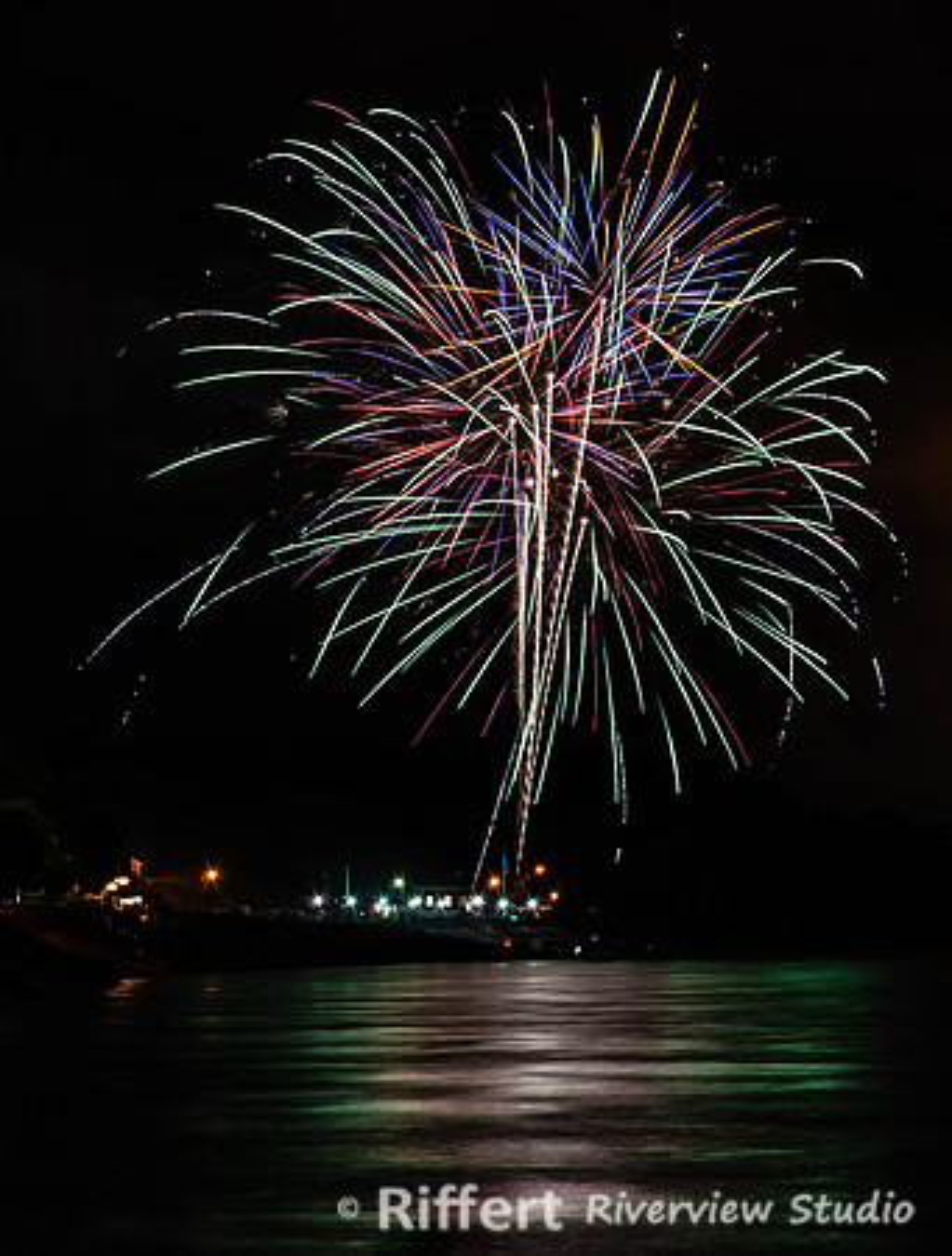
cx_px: 1062
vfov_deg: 9.6
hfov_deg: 7.2
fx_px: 7492
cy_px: 523
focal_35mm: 206
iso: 100
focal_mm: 80
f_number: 13
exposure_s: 17
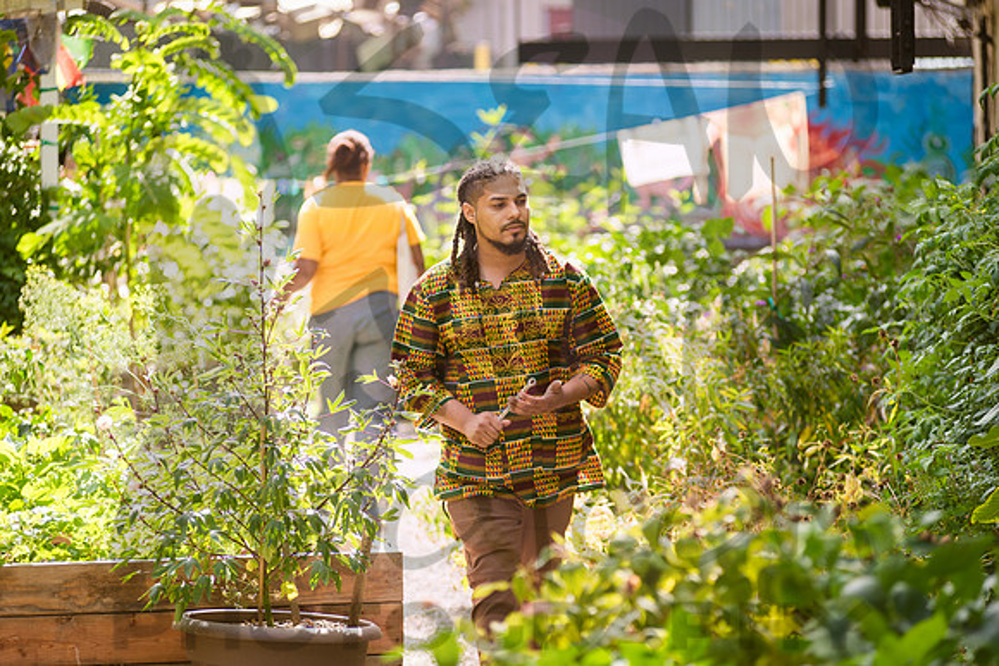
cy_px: 333
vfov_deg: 8.9
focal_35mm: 155
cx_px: 500
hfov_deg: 13.2
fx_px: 4302
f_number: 3.5
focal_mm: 155
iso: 200
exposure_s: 1/400
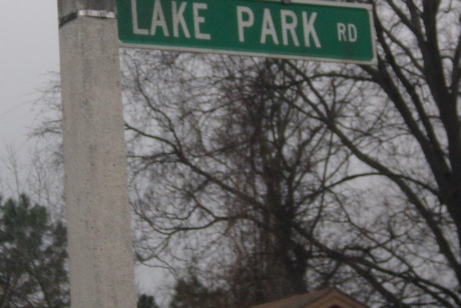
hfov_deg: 9.1
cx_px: 146
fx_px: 2882
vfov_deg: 6.1
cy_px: 37
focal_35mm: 225
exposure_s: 1/80
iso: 80
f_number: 6.6
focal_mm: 19.6
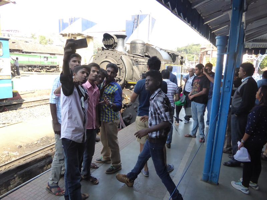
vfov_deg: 54.9
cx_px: 134
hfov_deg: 69.4
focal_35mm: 25
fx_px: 193
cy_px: 100
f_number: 3.3
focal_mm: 4.3
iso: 320
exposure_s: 1/250
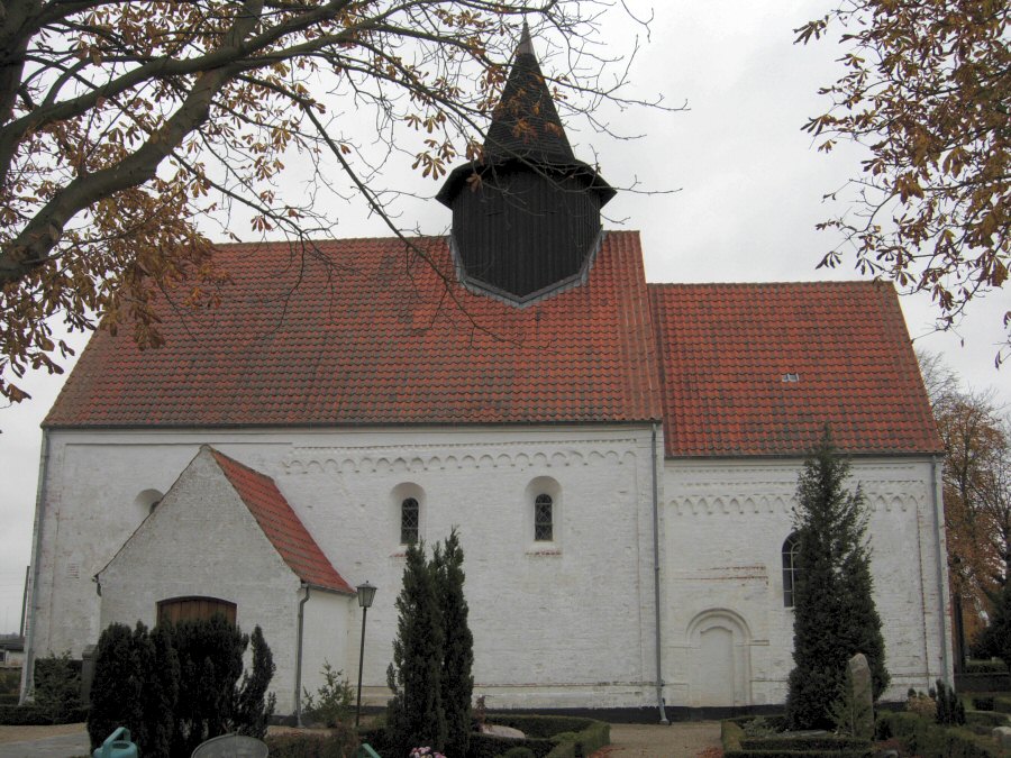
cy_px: 379
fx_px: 1051
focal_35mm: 36
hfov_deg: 51.4
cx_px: 506
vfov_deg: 39.7
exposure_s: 1/279
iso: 50
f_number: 3.8
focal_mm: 7.5
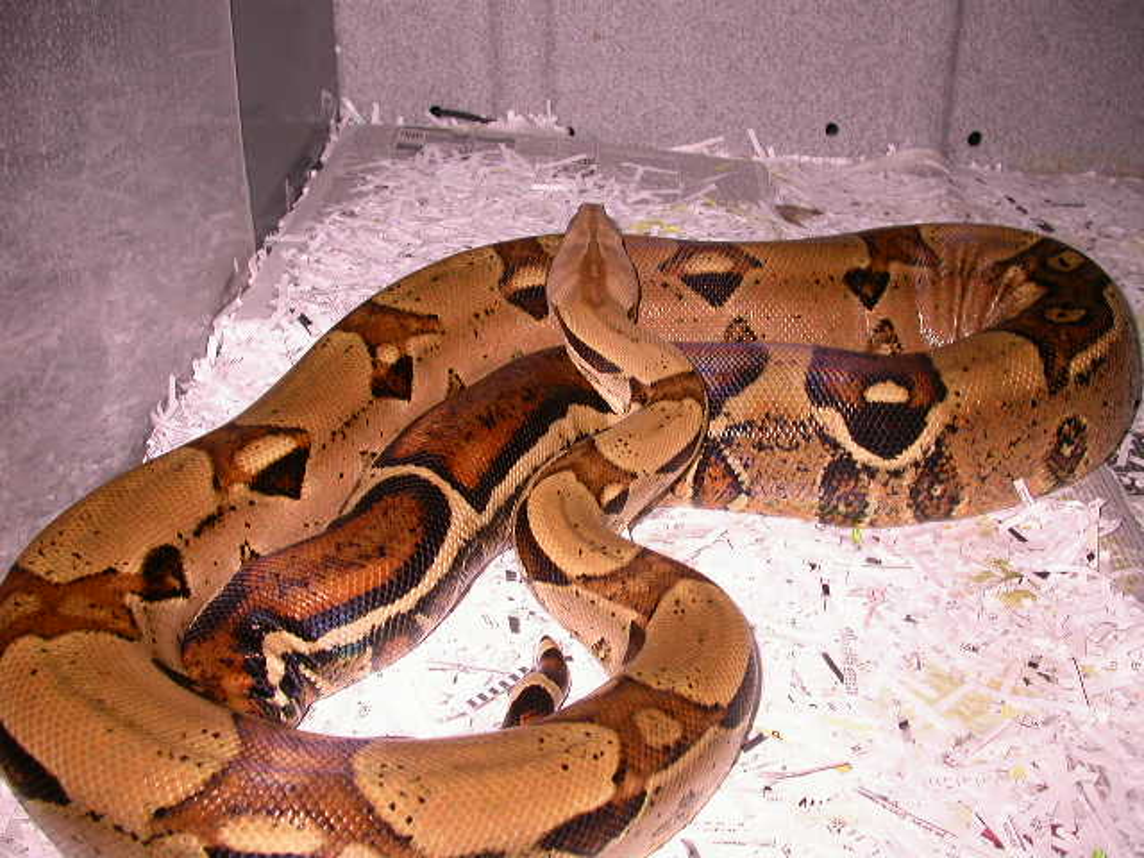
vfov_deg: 37.7
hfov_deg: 49.0
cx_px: 572
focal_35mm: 38
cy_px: 429
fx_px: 1256
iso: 100
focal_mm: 7.85
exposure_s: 1/60
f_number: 2.6
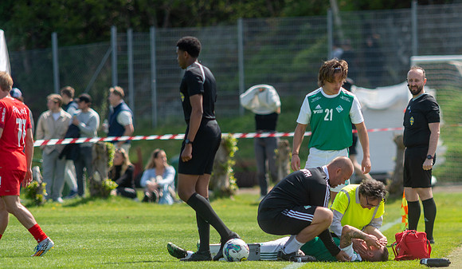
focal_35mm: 583
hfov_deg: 3.7
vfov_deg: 2.1
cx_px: 309
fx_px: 7205
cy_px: 206
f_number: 4
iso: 200
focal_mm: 420
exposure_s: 1/1250
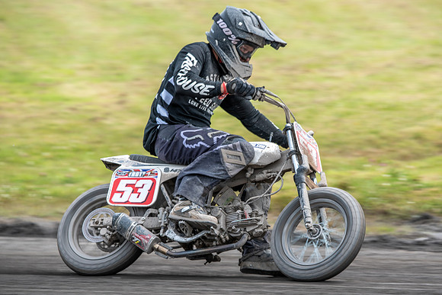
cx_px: 249
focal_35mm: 425
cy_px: 174
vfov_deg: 3.2
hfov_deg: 4.9
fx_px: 5217
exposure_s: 1/400
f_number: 7.1
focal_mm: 360
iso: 200
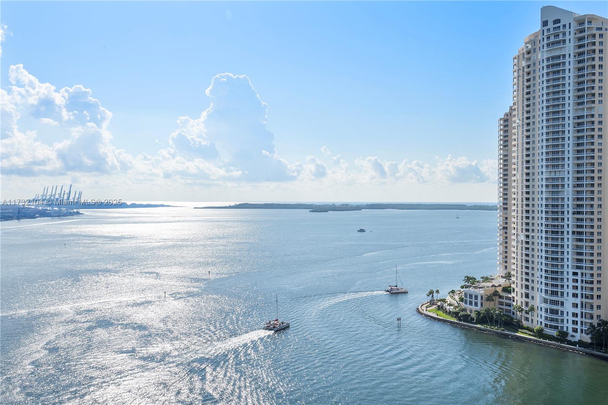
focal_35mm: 35
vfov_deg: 37.8
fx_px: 591
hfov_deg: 54.4
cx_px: 304
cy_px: 202
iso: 100
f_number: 10
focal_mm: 35
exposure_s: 1/250
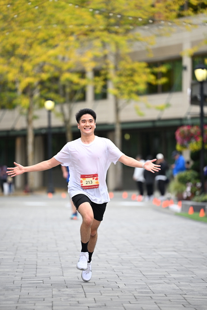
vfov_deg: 11.1
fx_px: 1594
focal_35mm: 185
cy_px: 155
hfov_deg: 7.4
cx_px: 104
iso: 640
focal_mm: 185
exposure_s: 1/2000
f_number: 2.8
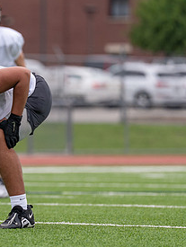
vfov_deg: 3.8
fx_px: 3753
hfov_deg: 2.8
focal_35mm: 525
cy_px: 104
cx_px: -15
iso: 200
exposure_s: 1/2500
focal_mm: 200
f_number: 2.8
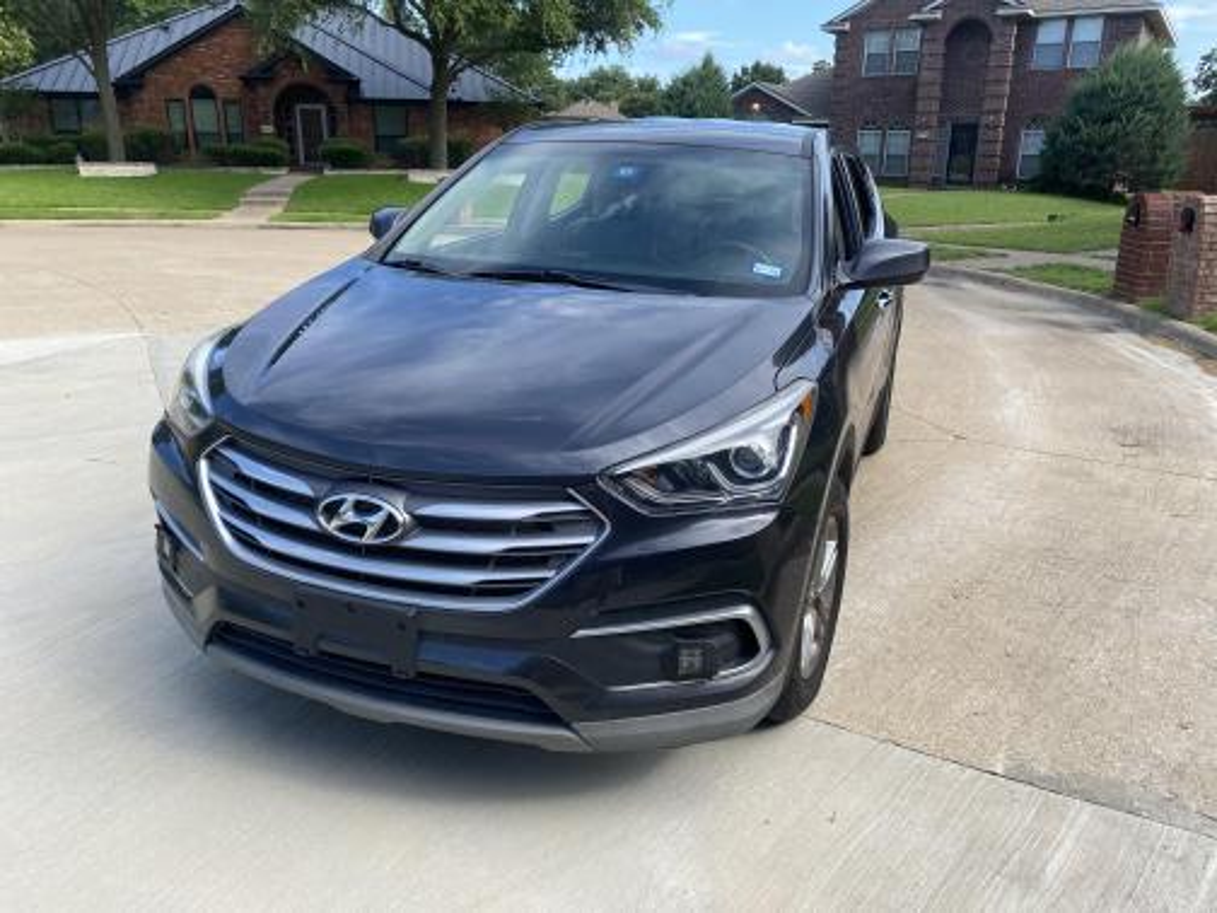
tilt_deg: -17.4
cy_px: 456
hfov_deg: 67.3
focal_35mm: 26
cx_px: 608
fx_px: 914
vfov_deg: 53.1
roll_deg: -1.1
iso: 32
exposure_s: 1/998
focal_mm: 4.25
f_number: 1.8
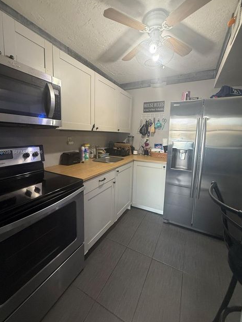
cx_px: 119
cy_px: 152
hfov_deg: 81.8
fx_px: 140
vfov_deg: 98.1
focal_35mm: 15
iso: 320
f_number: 2.2
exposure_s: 1/60
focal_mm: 2.22
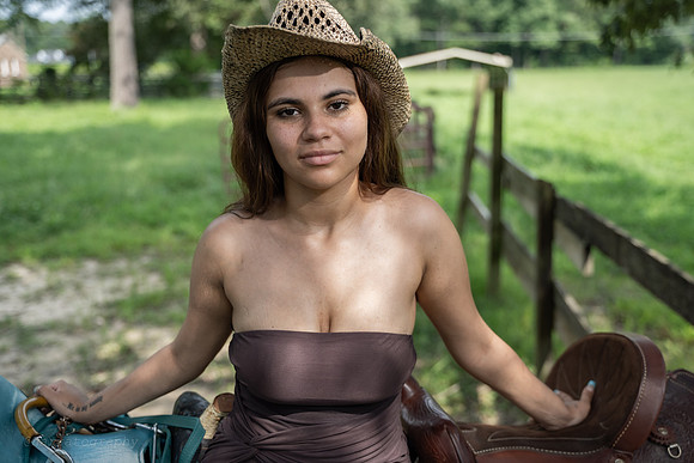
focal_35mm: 40
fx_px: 771
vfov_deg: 33.4
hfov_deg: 48.4
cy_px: 232
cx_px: 347
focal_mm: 40
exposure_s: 1/800
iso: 200
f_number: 2.8
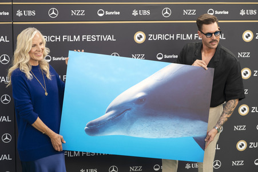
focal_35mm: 80
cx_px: 124
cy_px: 81
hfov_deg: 25.4
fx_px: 572
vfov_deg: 17.1
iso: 400
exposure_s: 1/200
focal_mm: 70
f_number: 4.5
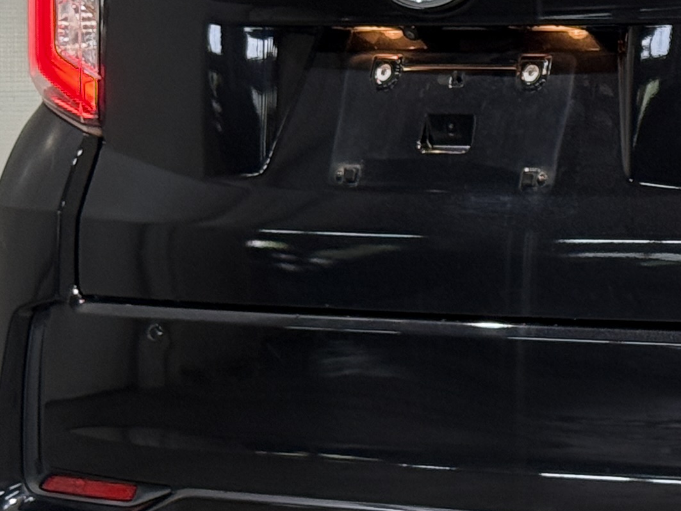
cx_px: 912
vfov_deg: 8.2
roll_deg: -0.2
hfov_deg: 10.6
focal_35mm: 182
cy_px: 140
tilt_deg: -2.1
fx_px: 3582
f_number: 1.78
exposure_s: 1/60
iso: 125
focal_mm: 6.76
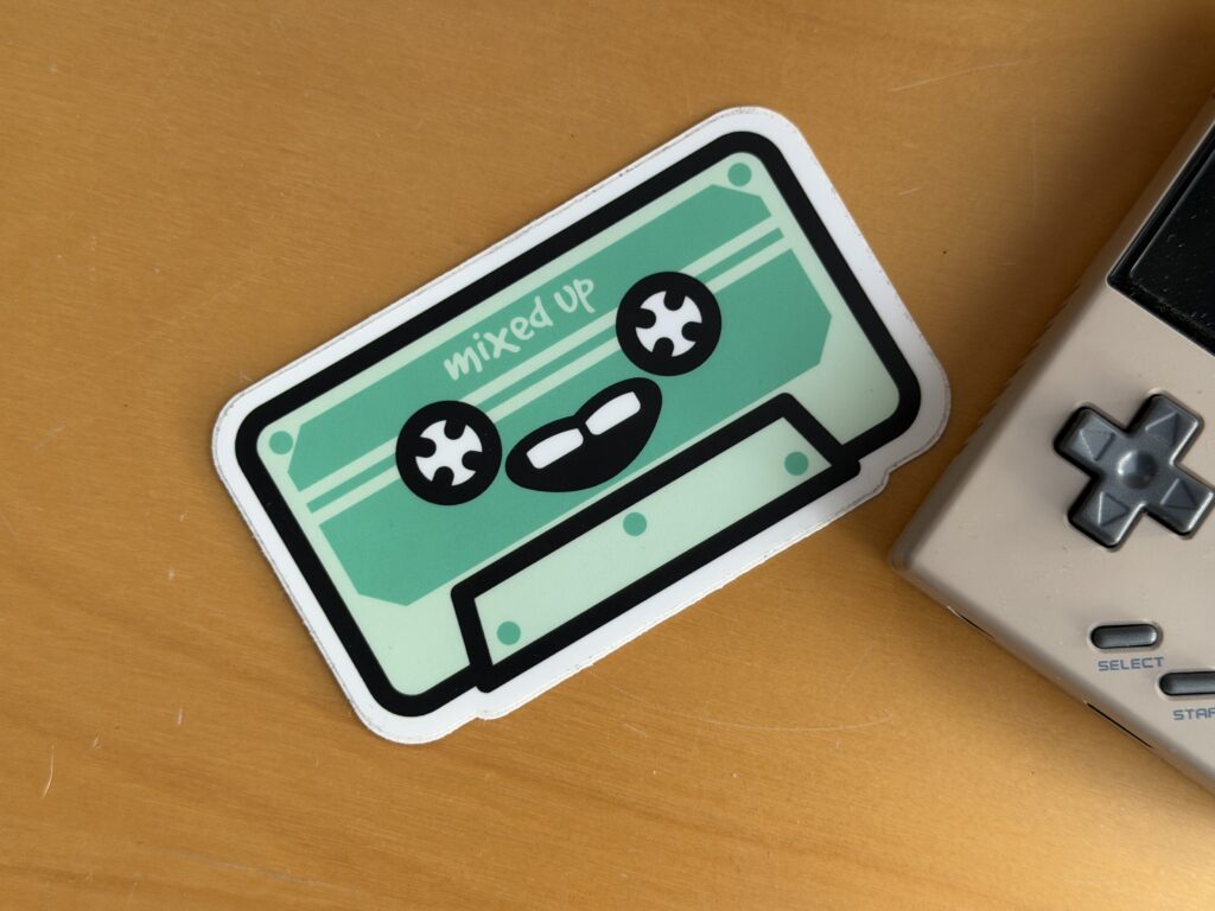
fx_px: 1685
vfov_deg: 30.3
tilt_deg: -87.6
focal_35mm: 48
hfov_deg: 39.7
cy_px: 456
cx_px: 608
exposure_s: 1/60
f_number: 1.78
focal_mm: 6.76
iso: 100
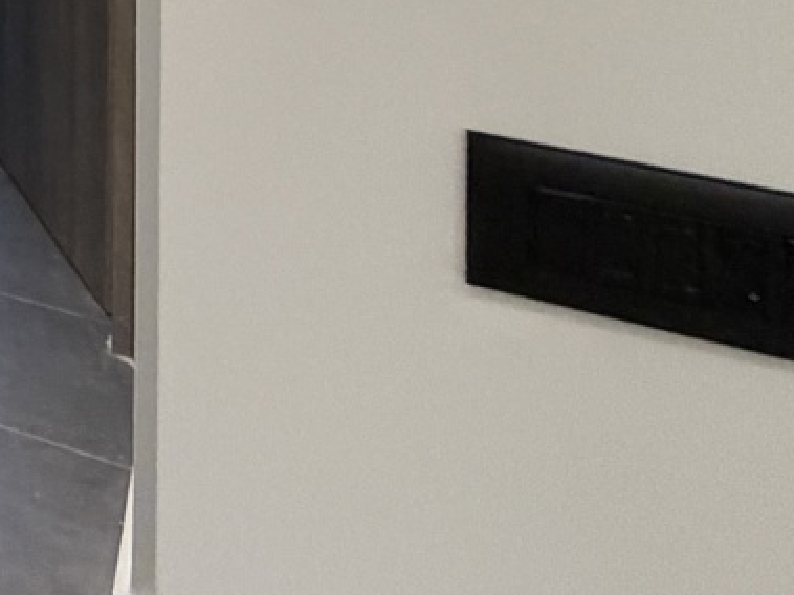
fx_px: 1628
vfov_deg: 16.6
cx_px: -1096
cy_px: -530
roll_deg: +1.0
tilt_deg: -1.0
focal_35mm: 71
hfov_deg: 15.3
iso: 250
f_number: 2.2
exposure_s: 1/100
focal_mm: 2.22
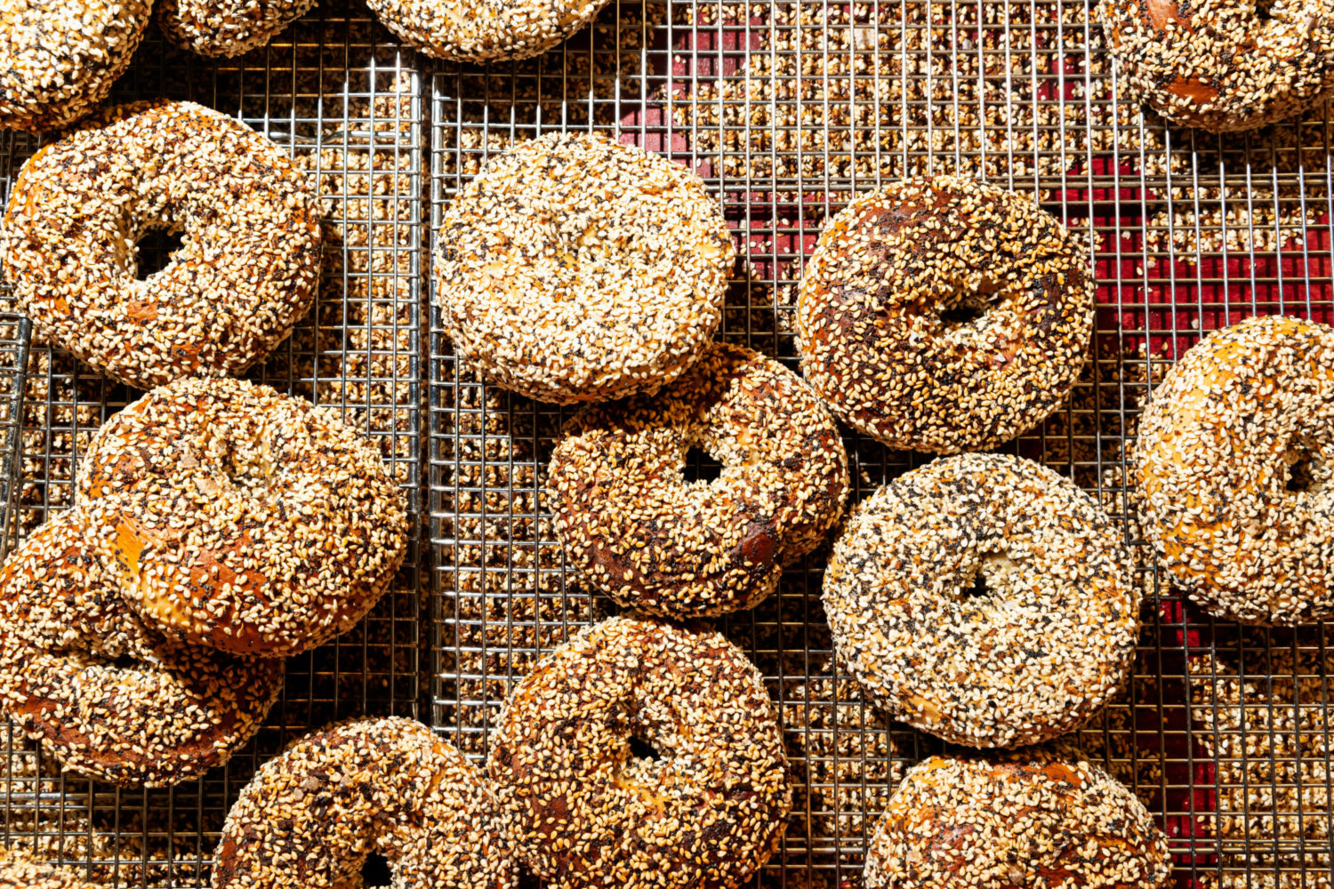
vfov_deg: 37.9
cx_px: 667
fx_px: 1297
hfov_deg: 54.4
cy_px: 444
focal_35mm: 35
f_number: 11
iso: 800
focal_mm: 35
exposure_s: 1/30
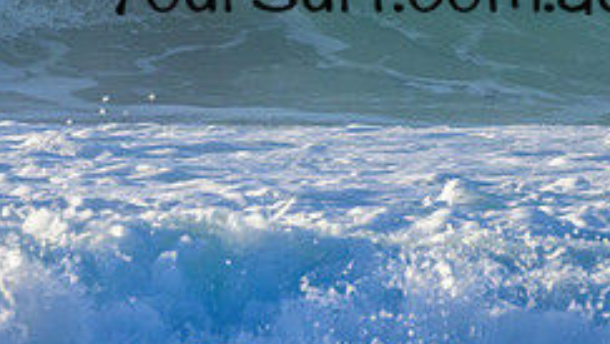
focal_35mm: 1630
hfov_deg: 1.3
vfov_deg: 0.7
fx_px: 26379
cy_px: -63
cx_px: 258
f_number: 11
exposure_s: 1/1600
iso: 800
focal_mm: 560
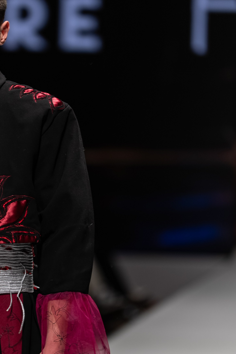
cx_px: 29
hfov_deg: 3.9
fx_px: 3481
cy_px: 202
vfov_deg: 5.8
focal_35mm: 354
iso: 200
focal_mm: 187.7
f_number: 2.8
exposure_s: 1/320
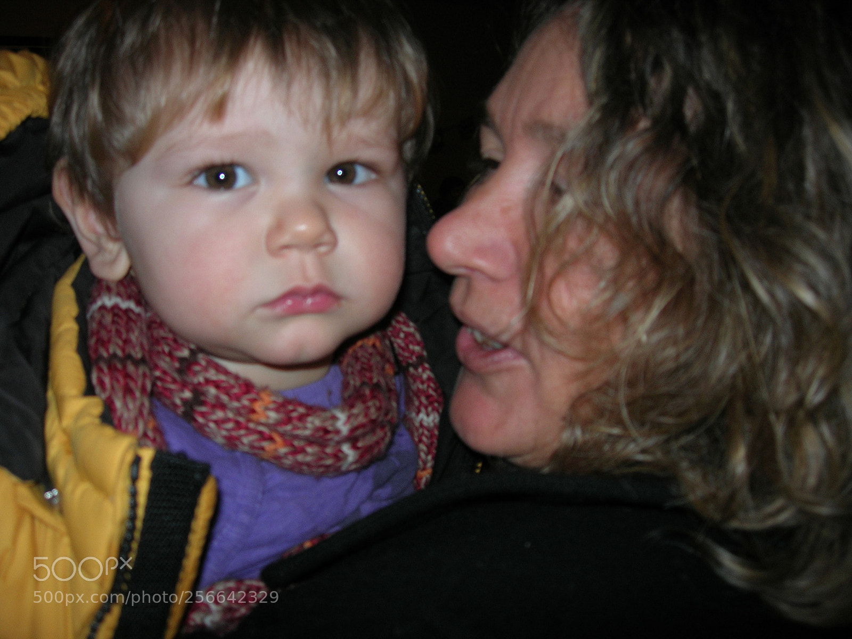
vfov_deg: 37.7
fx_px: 935
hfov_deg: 49.0
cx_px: 426
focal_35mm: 38
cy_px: 320
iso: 64
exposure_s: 1/60.1
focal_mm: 7.8
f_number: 2.8
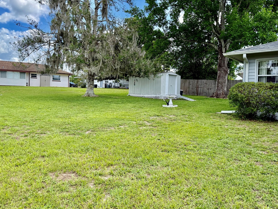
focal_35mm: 26
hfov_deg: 67.3
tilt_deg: -1.7
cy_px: 100
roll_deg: -2.2
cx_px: 141
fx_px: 209
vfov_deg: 53.0
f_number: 1.78
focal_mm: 6.76
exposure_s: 1/1410
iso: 100
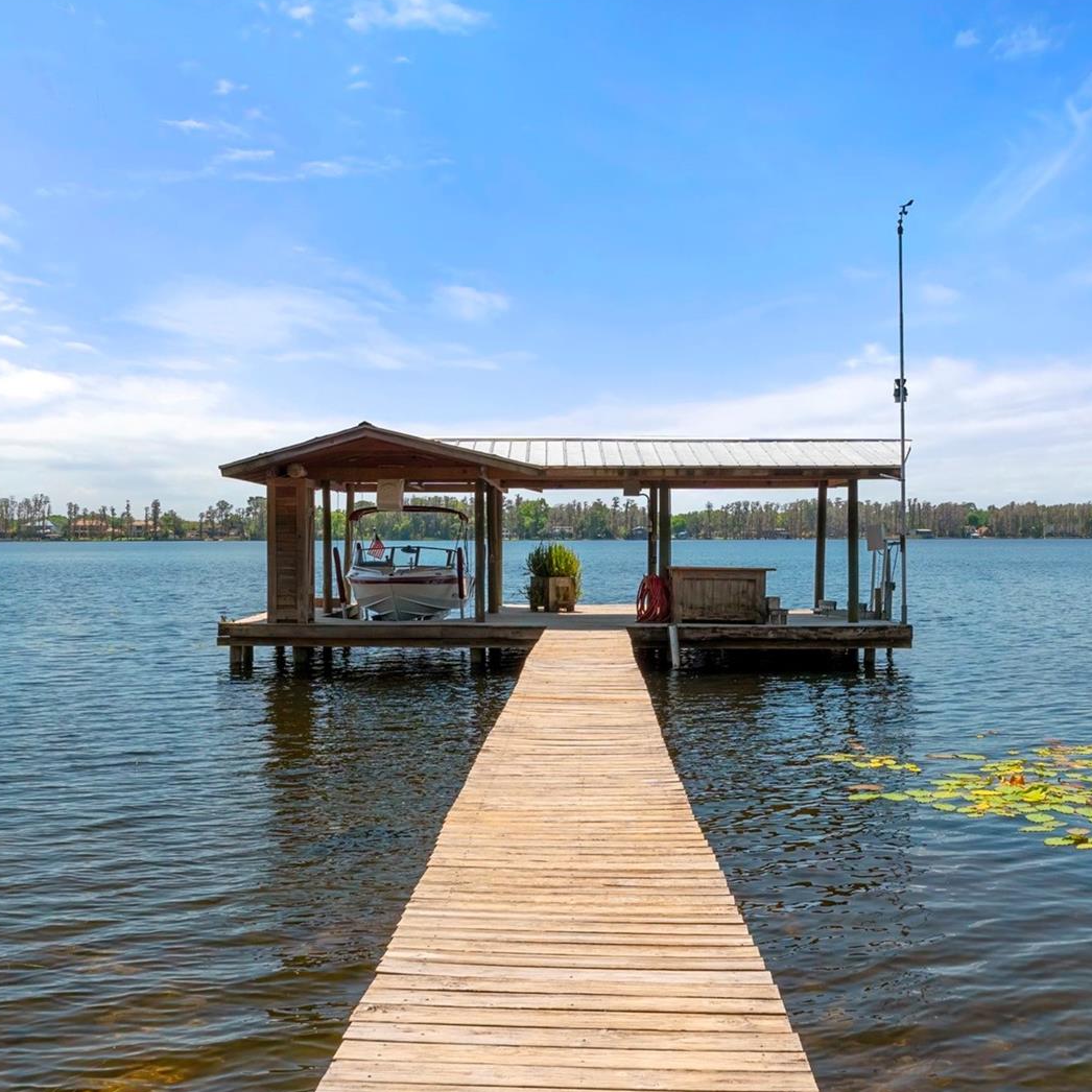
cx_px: 576
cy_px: 543
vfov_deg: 42.8
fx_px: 1392
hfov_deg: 42.8
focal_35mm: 39
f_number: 8
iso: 800
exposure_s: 1/1000
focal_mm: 20
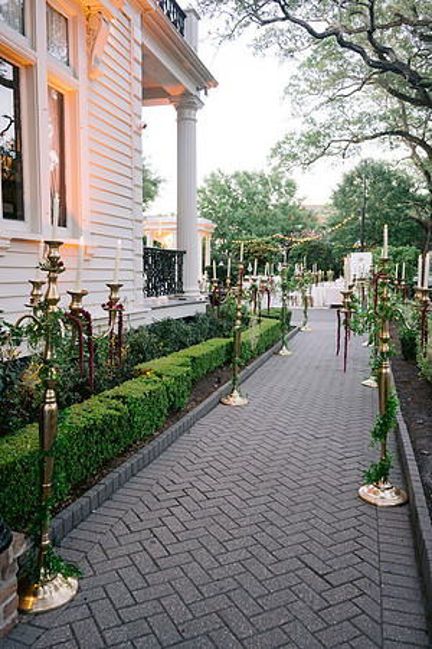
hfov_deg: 46.4
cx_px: 216
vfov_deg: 65.5
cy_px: 324
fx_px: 504
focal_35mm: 28
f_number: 5
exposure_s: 1/40
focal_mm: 28
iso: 800
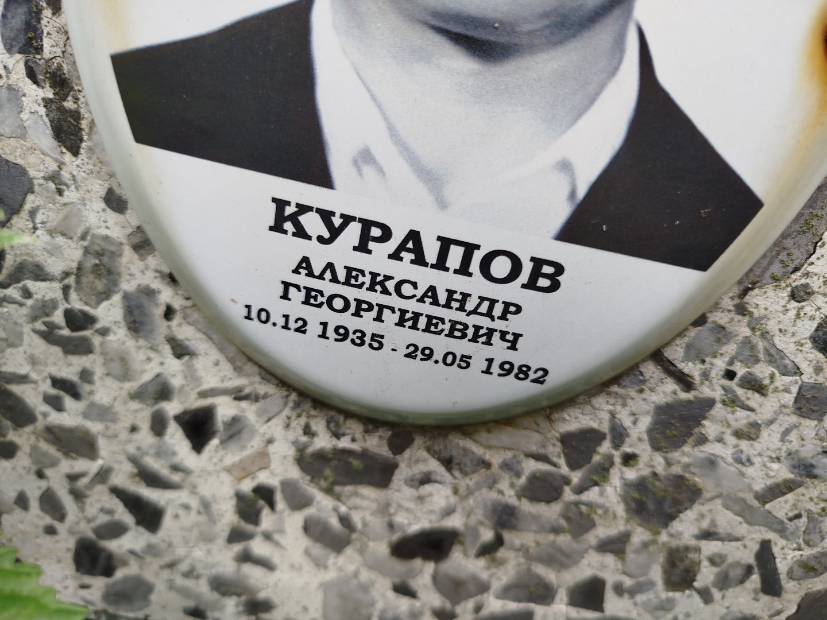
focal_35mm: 24
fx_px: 573
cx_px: 414
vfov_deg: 56.8
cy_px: 310
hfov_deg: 71.6
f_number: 1.7
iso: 80
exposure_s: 1/100
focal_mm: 5.31
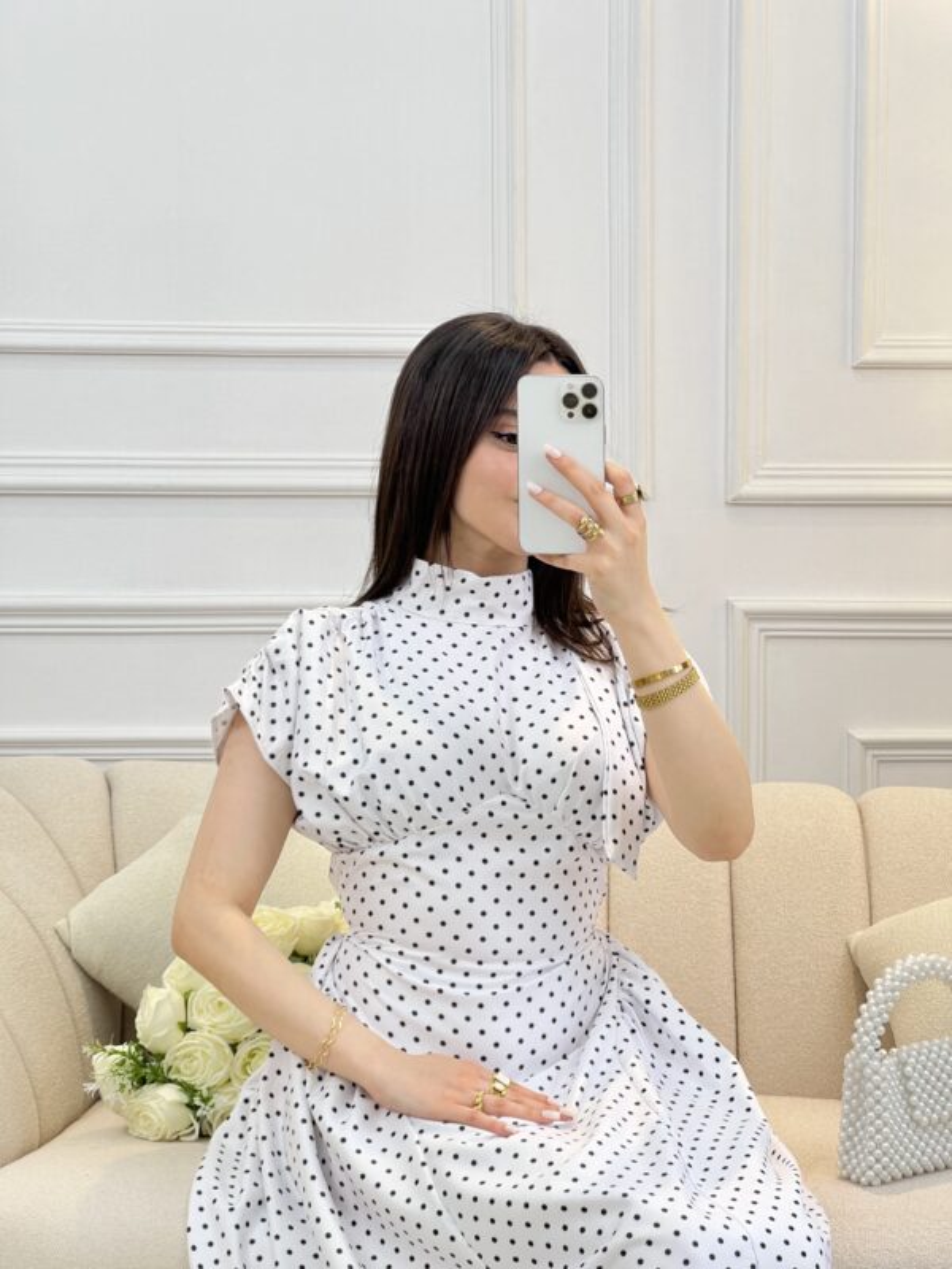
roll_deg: -2.4
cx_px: 476
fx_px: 2824
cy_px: 634
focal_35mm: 77
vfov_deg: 25.3
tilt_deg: -4.5
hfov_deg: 19.1
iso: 40
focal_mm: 9
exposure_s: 1/100
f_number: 2.8
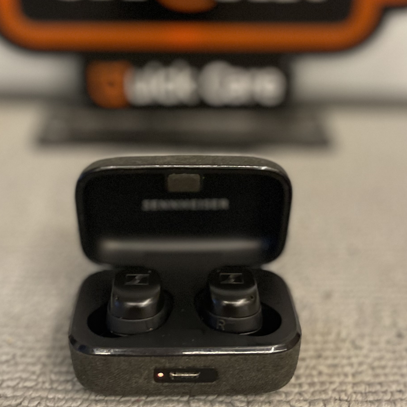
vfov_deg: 33.4
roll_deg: -1.4
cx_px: 184
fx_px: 678
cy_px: 181
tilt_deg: -28.1
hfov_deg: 33.4
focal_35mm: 51
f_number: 1.6
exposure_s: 1/50
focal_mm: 5.1
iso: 400
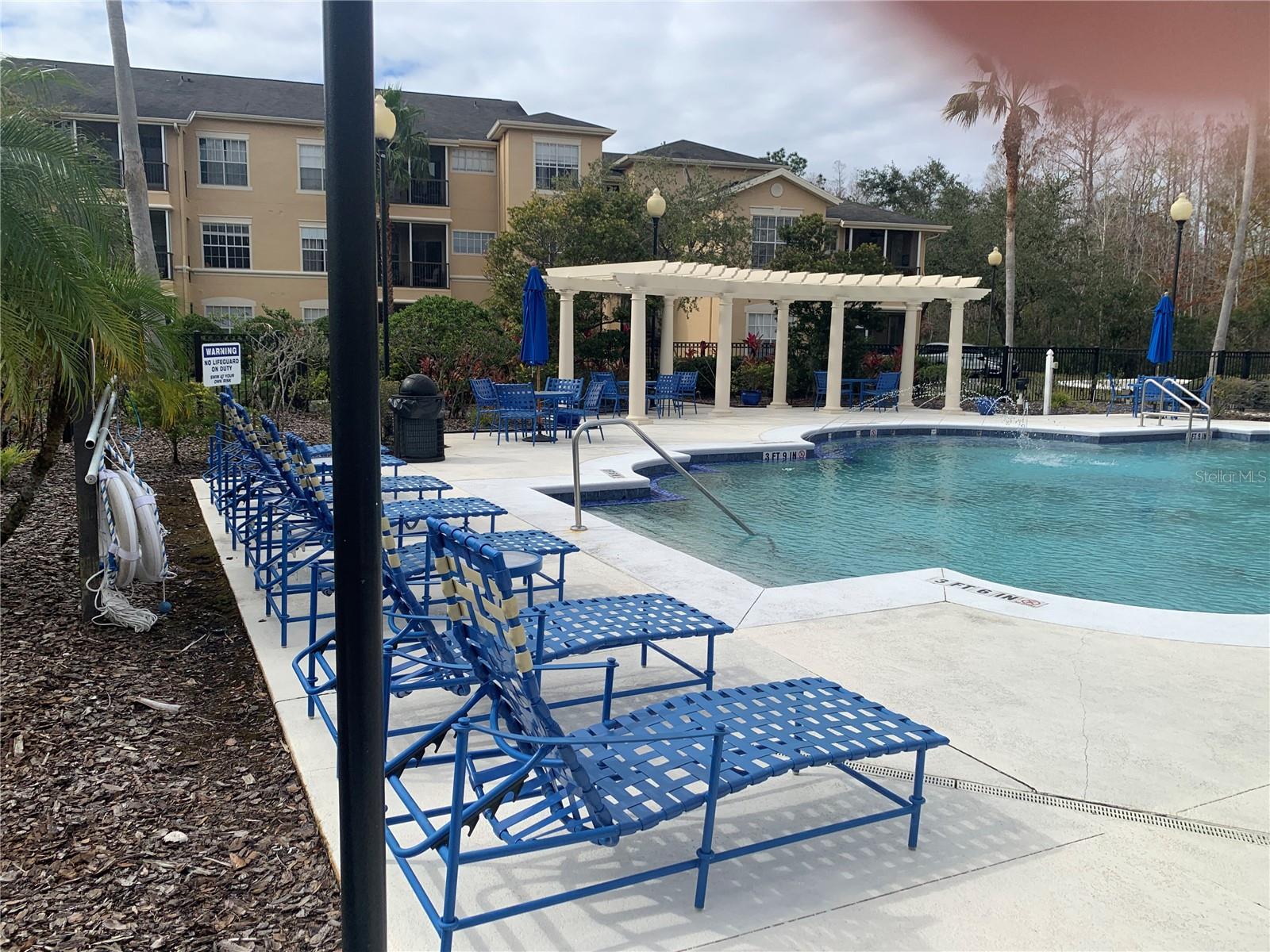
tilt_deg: -7.5
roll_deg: -0.6
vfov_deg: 53.1
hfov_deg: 67.3
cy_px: 476
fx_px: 954
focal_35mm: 26
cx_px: 635
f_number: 1.8
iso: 25
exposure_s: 1/2994
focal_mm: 4.25
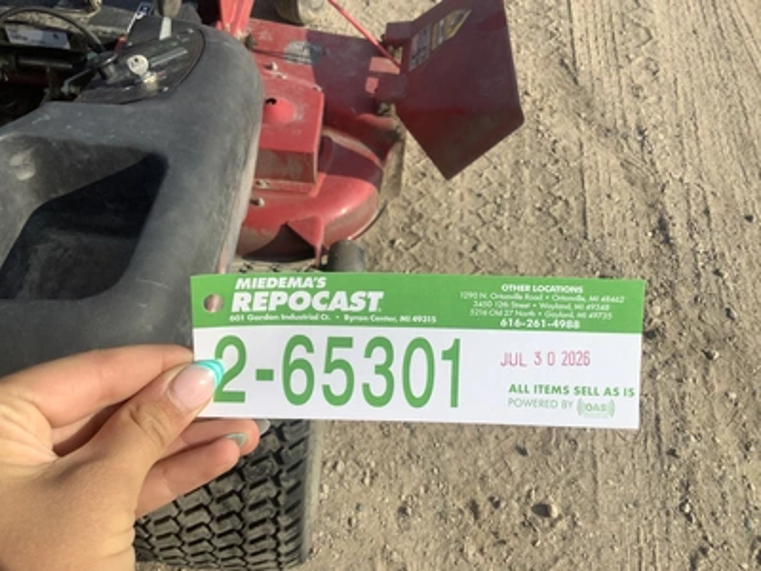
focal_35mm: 31
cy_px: 286
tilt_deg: -52.4
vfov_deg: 45.4
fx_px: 682
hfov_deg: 58.4
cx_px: 380
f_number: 2.4
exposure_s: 1/1404
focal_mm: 3.3
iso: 25
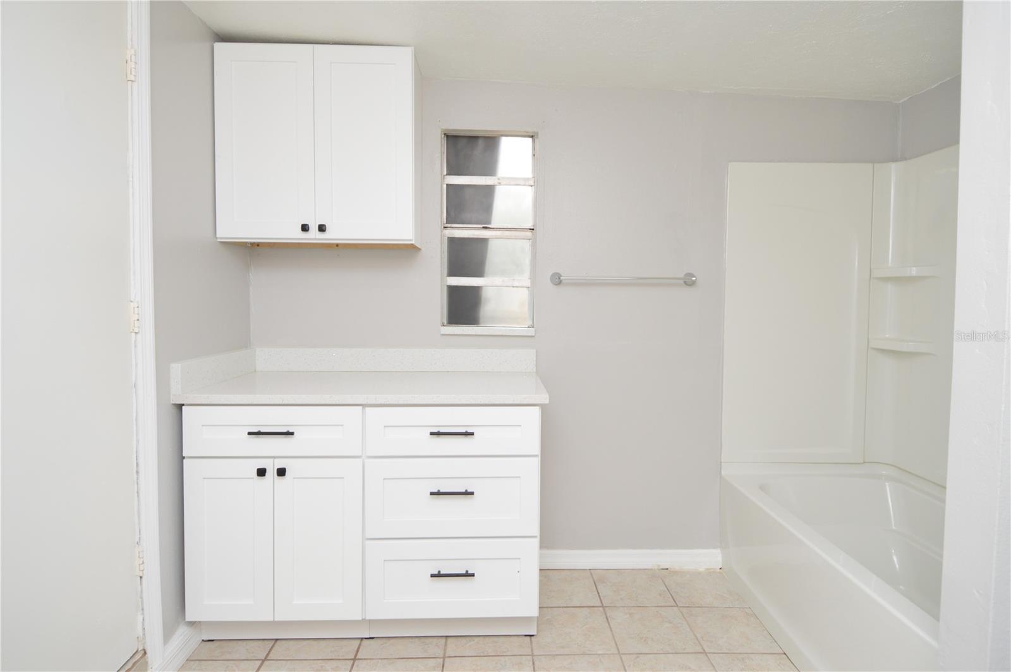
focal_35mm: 18
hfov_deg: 90.1
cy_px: 336
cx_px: 506
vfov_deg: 67.3
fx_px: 505
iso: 400
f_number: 4
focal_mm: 12
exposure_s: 1/60
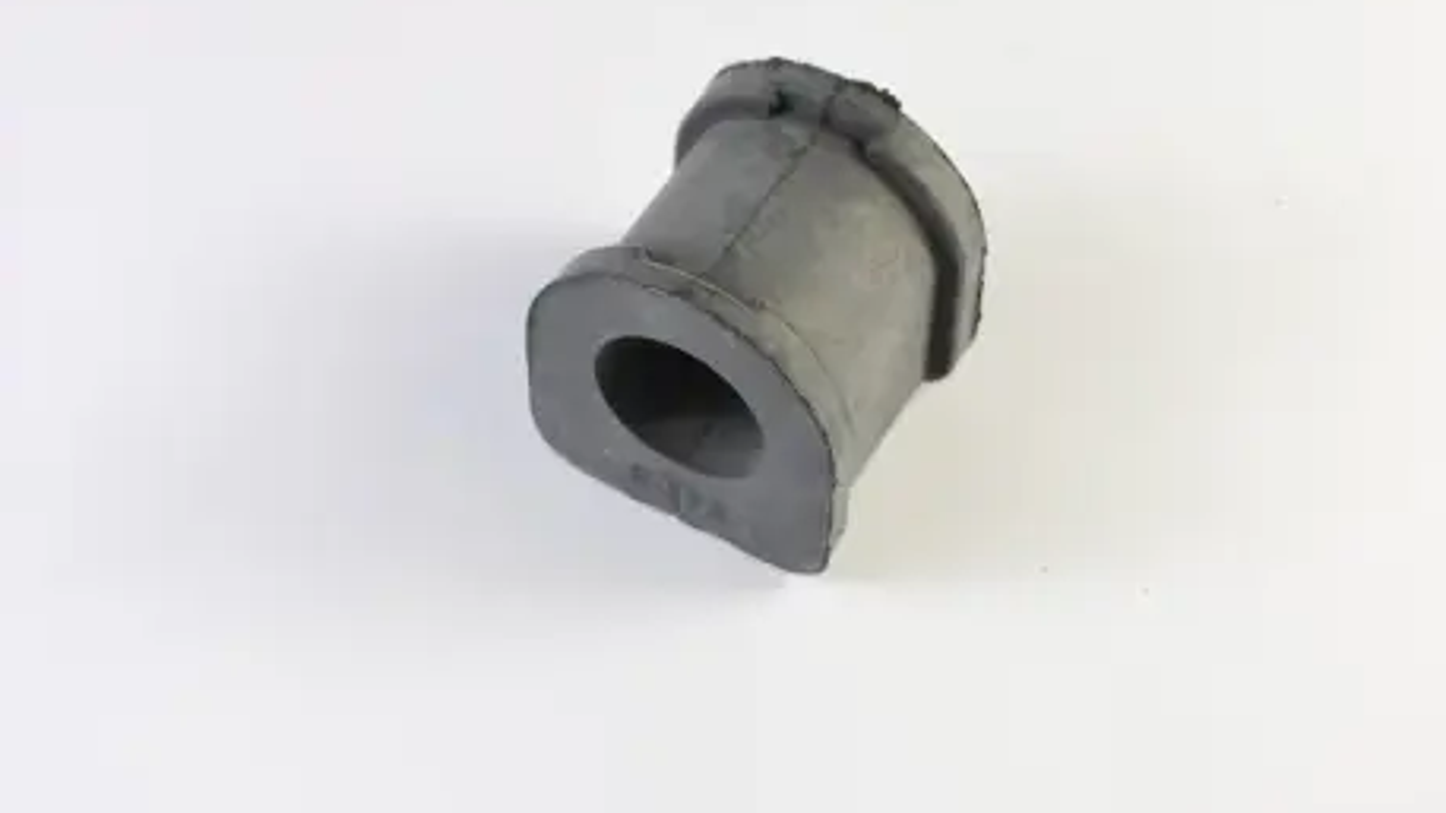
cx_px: 725
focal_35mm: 76
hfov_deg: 27.9
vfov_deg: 15.9
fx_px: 2914
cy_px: 342
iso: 180
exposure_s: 1/30
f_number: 9
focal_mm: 48
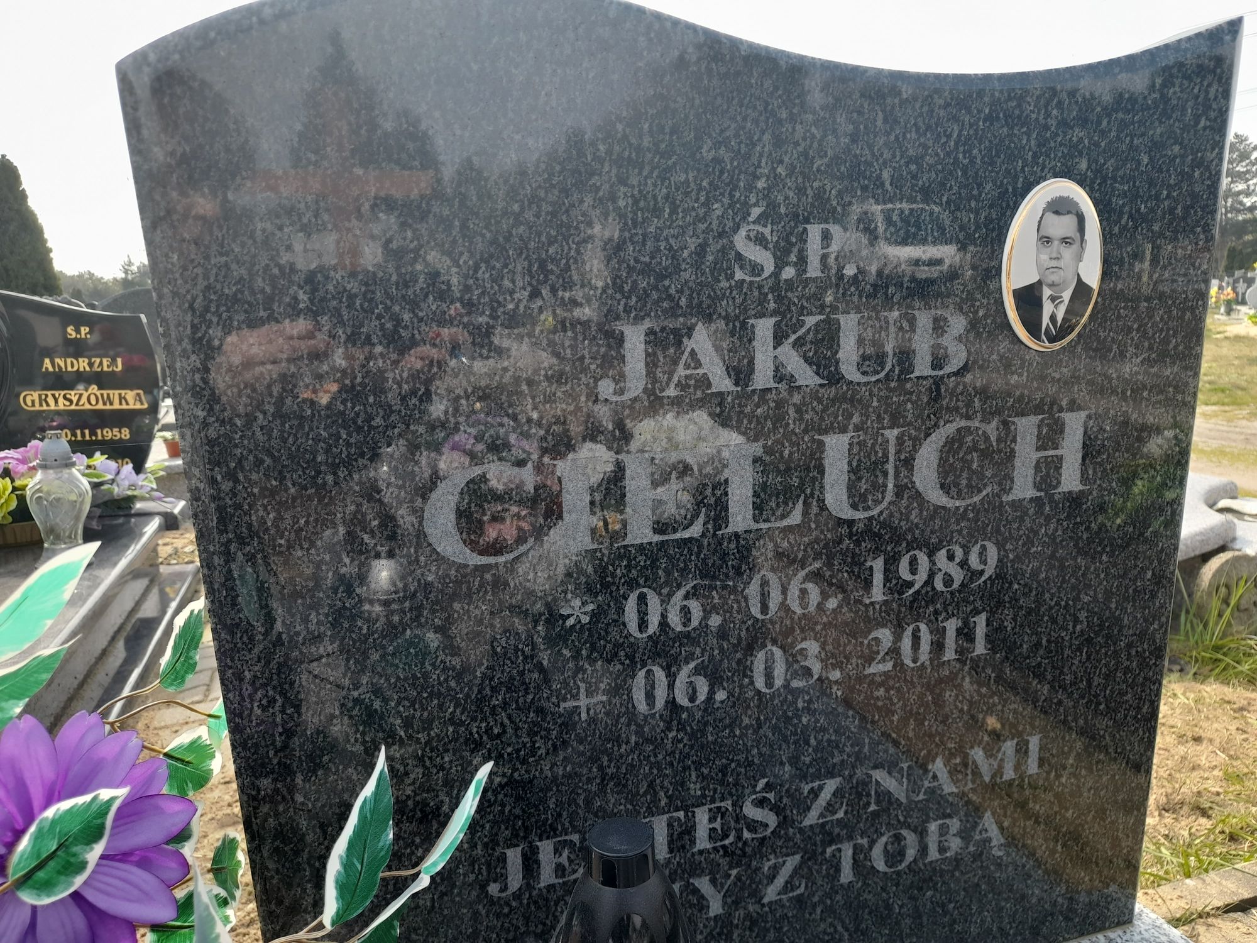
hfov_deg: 69.4
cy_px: 472
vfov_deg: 54.9
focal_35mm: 25
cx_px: 628
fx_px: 908
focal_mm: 4.6
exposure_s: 1/110
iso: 20
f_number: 2
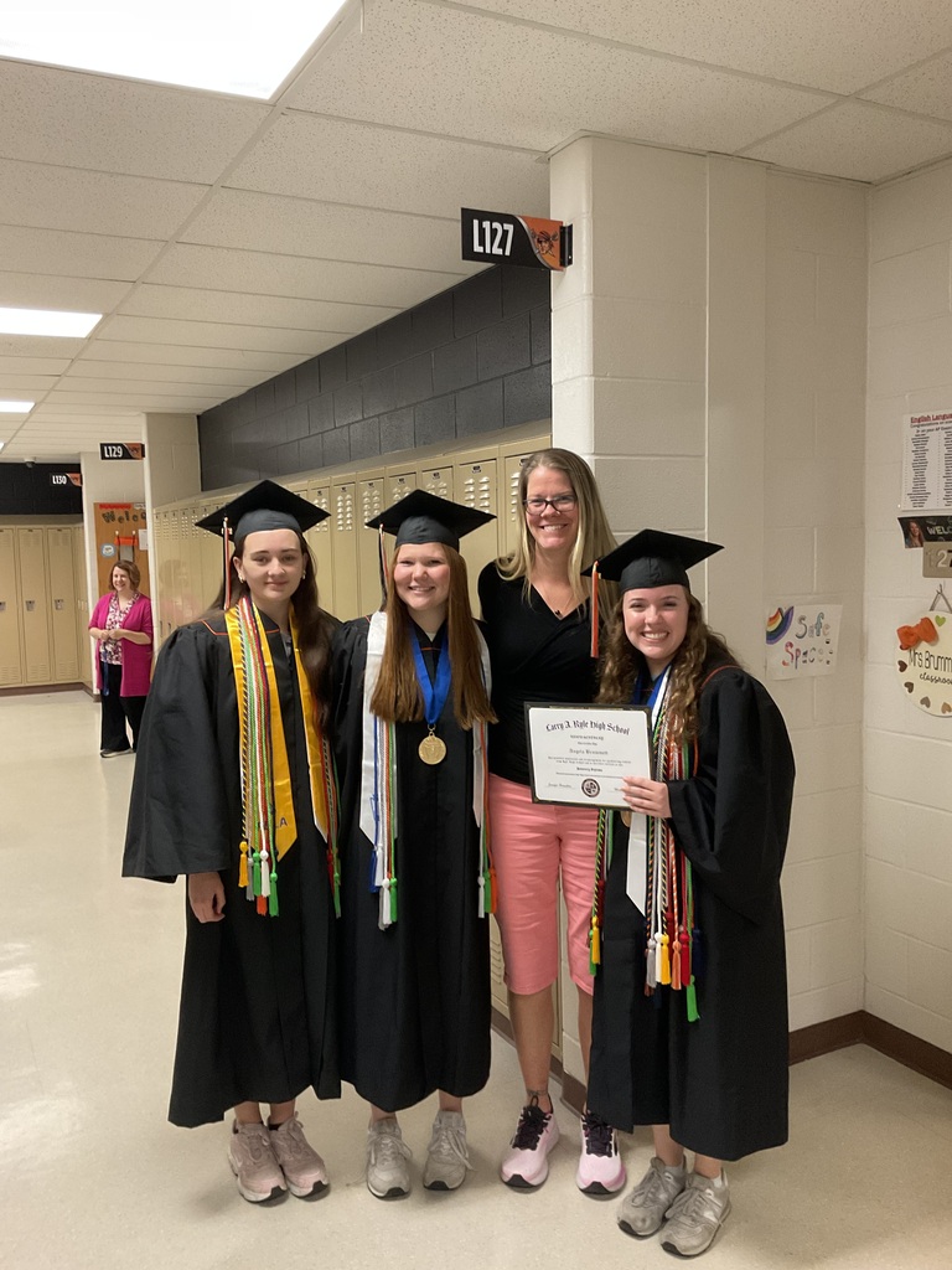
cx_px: 476
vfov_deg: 61.7
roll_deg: -0.7
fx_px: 1063
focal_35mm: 29
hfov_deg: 48.2
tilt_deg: -5.1
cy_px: 635
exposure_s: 1/60
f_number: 1.8
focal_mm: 3
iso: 200
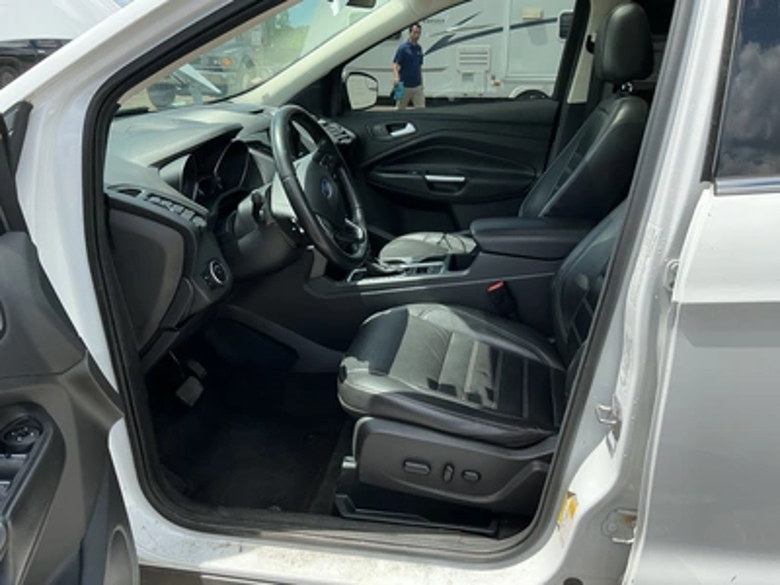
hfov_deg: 63.4
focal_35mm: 28
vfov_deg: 49.7
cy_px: 292
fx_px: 631
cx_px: 390
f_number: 1.8
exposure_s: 1/568
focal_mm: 3
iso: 25
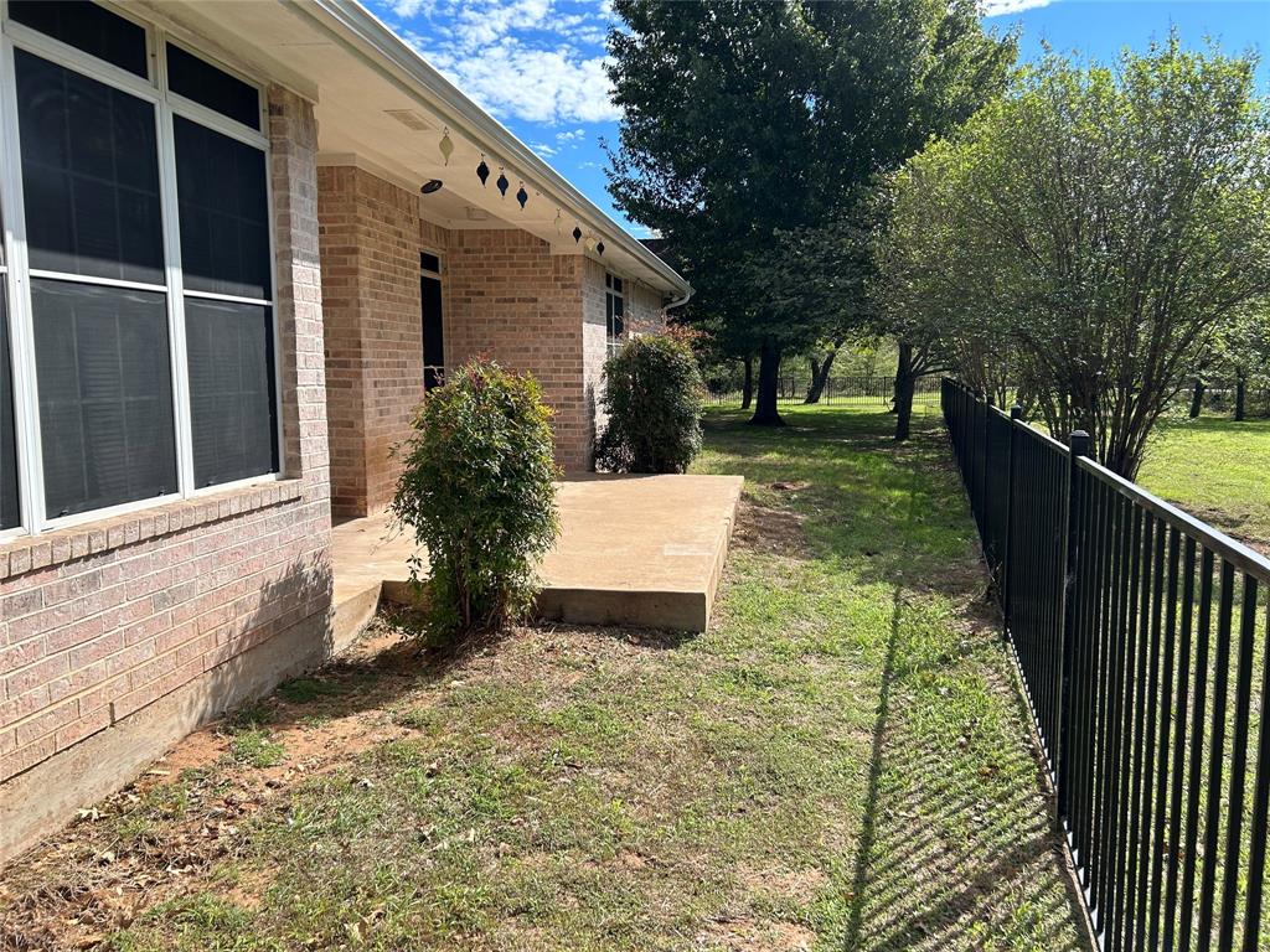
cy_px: 476
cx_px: 635
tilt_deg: -6.7
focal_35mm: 26
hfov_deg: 67.3
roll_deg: +0.2
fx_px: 954
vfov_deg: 53.1
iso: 50
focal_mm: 5.7
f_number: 1.5
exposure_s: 1/3077
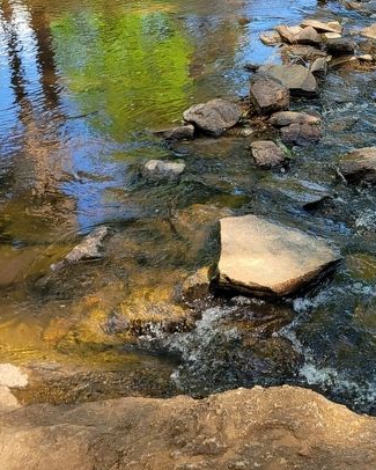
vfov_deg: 34.5
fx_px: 695
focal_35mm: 50
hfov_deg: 29.0
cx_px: 341
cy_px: 19
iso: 40
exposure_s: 1/470
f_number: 1.8
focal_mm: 5.4
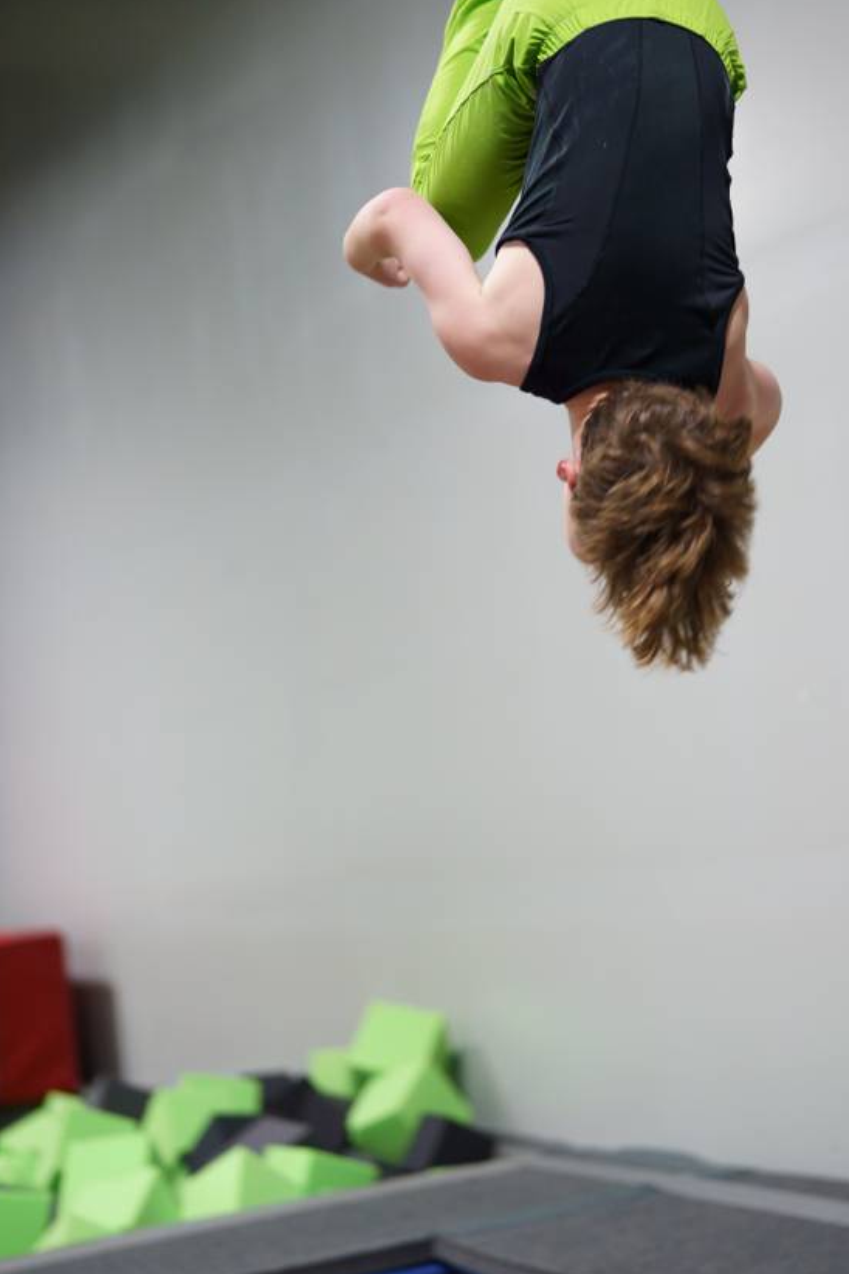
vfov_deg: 27.6
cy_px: 473
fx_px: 2582
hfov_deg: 18.7
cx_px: 432
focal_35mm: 73
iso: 640
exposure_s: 1/500
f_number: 1.4
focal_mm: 50
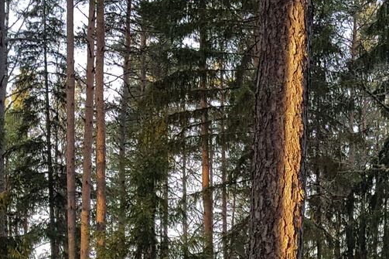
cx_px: 415
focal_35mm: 86
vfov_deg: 14.7
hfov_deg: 22.5
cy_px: 391
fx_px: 929
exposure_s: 1/201
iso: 40
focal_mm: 4.2
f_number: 1.7
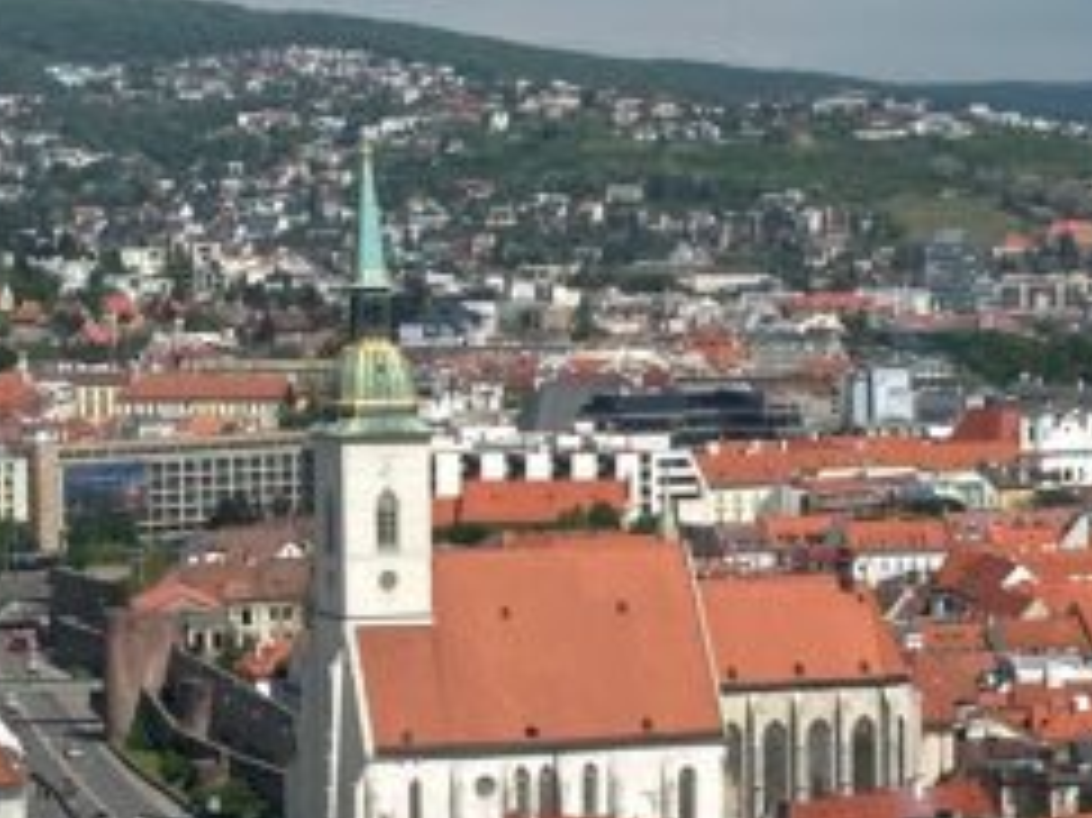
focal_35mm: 158
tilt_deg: -4.4
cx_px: 1007
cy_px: 553
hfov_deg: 12.4
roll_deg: +0.0
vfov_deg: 9.4
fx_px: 4982
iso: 64
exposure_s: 1/6623
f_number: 1.78
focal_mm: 6.86
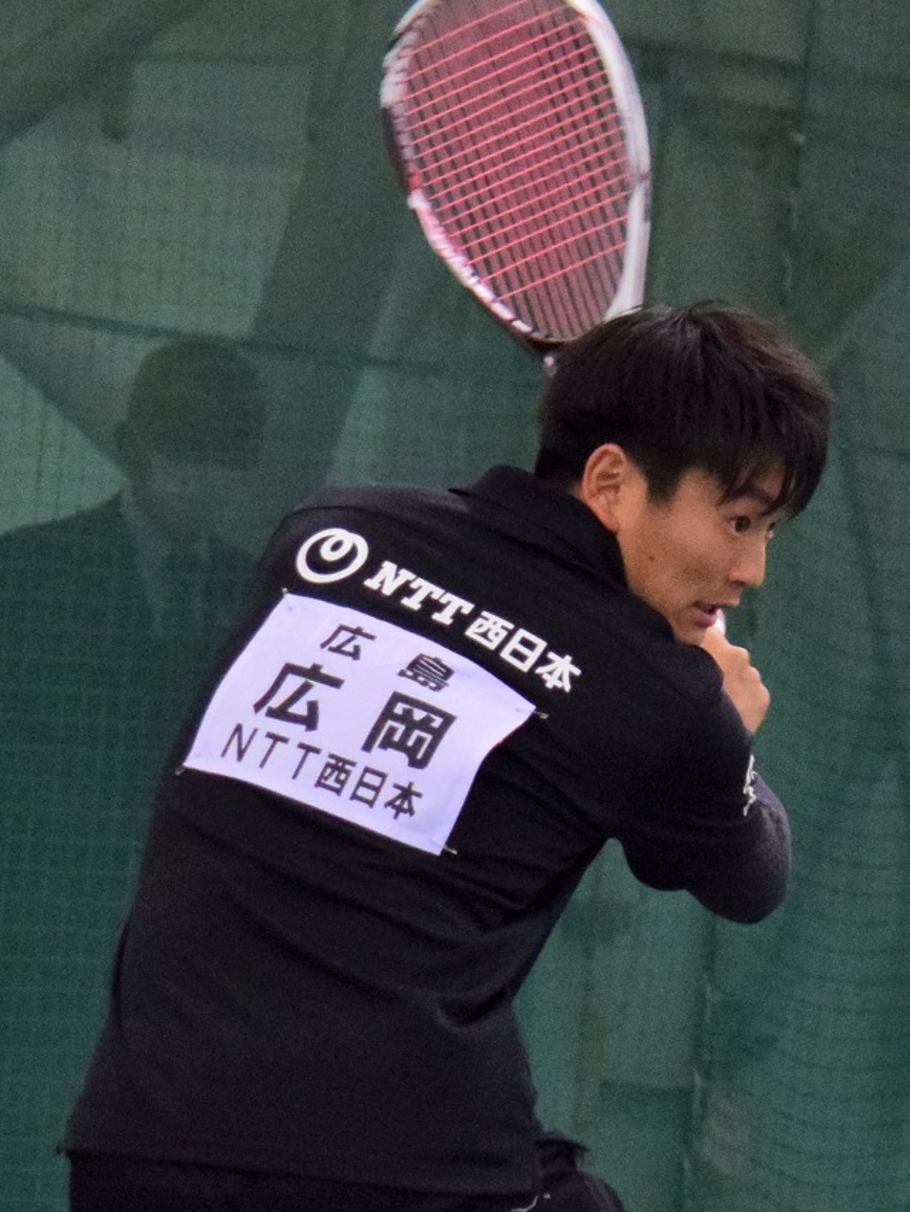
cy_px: 955
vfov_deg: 7.1
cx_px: 569
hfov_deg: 5.3
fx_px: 9777
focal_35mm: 279
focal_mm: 110
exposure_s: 1/640
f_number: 4.8
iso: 2000
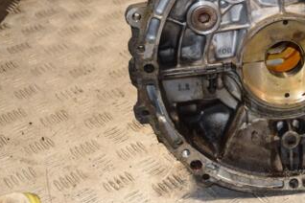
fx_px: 720
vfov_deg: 15.9
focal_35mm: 85
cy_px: 22
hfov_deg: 23.4
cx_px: 263
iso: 800
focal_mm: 30
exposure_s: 1/125
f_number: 5
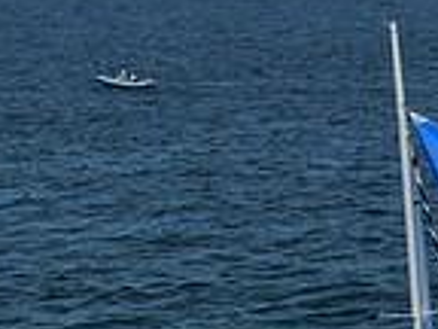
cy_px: 477
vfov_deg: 7.6
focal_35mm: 193
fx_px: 2442
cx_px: 800
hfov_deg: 9.7
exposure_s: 1/1600
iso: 100
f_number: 3.8
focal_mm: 8.6
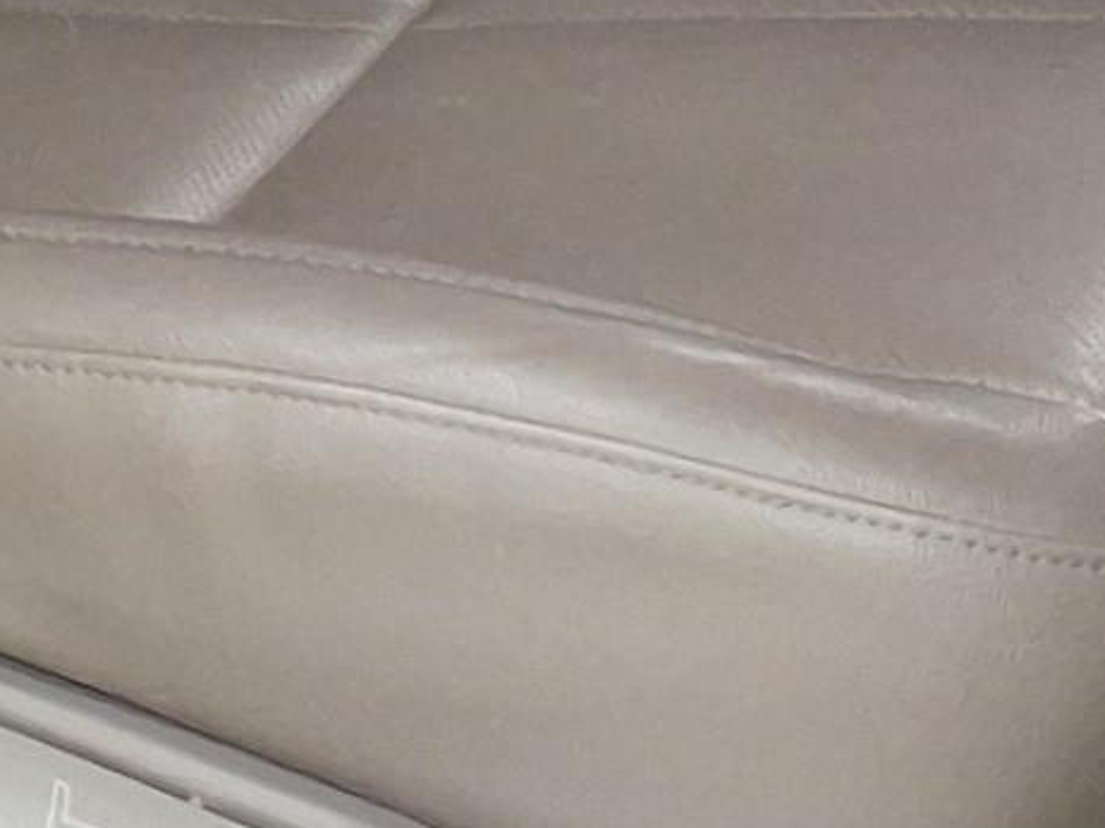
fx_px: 6317
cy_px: -7
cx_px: -7
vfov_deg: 7.5
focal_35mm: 198
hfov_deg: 9.9
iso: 50
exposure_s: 1/60
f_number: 1.9
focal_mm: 2.91
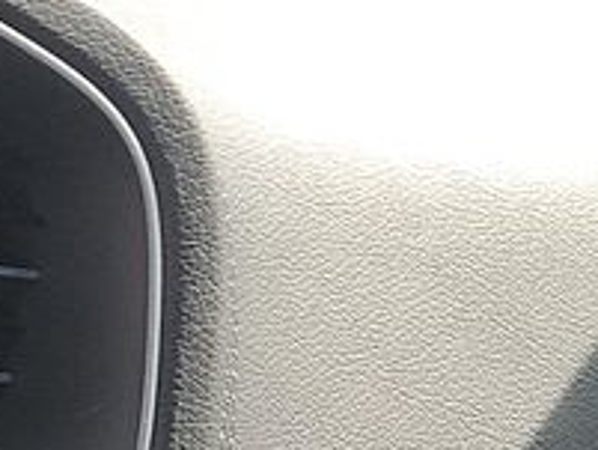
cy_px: 828
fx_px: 3302
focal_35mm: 191
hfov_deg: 8.6
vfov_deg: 7.5
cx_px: -1211
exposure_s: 1/119
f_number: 1.8
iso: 51
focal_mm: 6.7
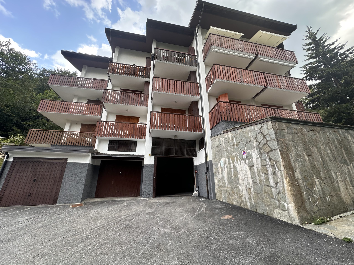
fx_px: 143
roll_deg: +0.8
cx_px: 177
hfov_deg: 102.1
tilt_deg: +21.1
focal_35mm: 14
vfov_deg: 85.7
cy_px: 132
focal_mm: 2.22
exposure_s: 1/99
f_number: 2.2
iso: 40
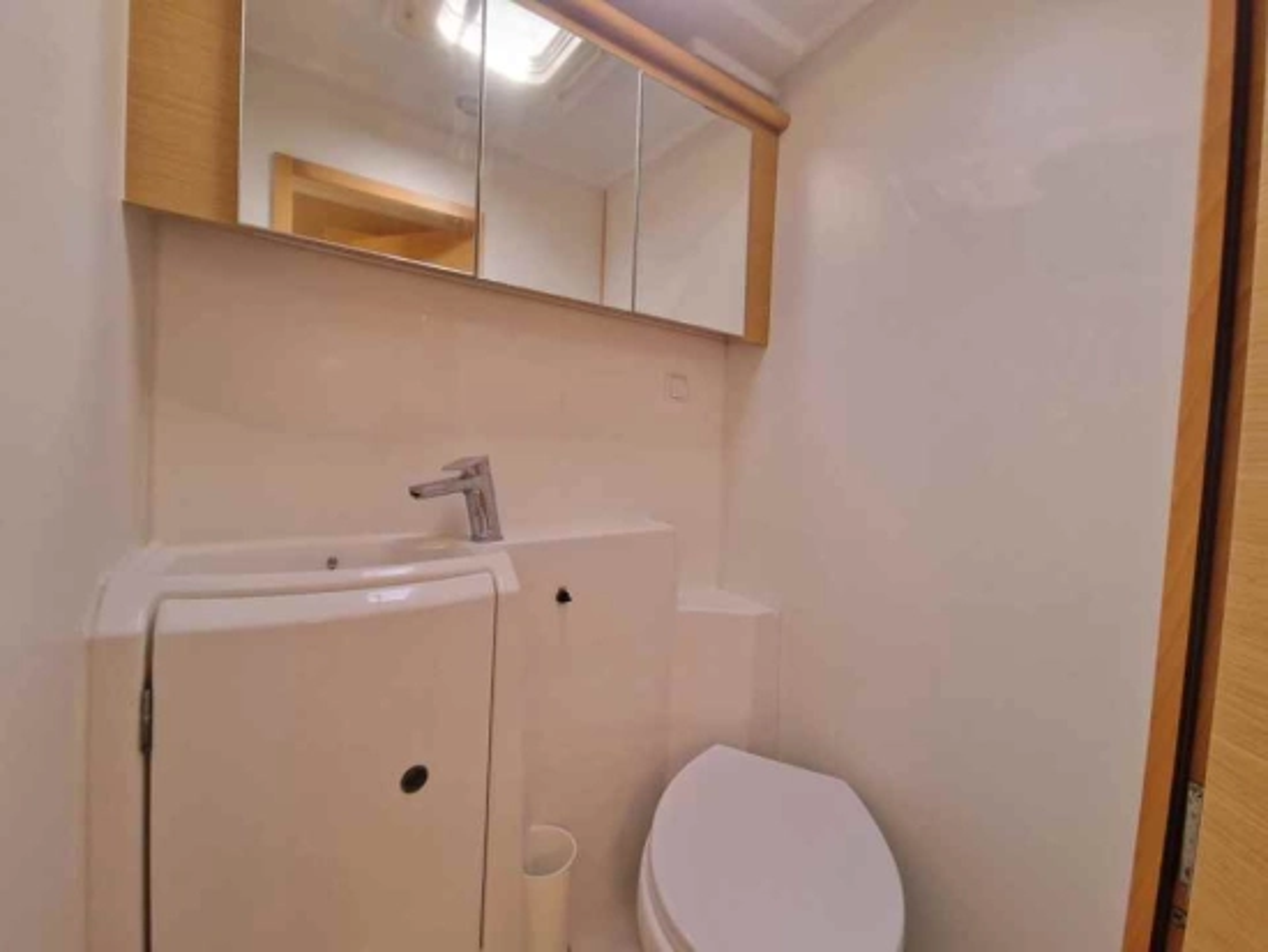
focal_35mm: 13
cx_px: 634
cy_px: 476
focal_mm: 2.2
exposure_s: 1/50
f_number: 2.2
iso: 200
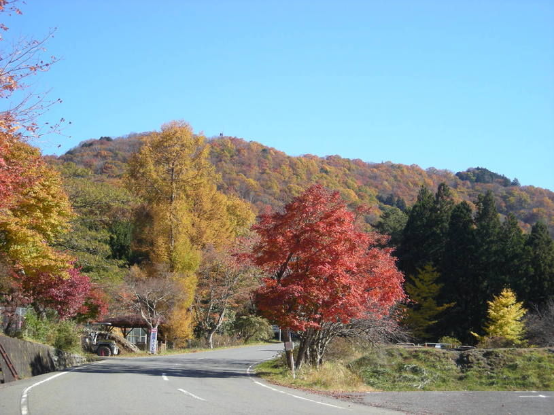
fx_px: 1088
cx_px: 277
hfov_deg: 28.6
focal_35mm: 68
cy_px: 208
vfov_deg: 21.6
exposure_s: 1/330
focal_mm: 11
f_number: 3.7
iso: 64
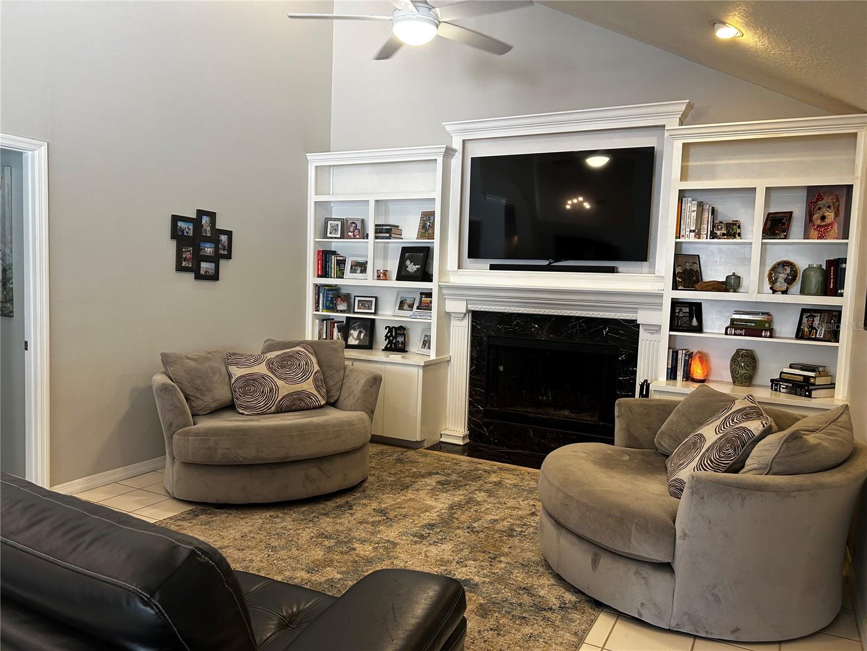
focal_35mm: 26
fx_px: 651
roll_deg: -1.2
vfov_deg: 53.1
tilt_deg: -4.3
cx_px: 434
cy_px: 326
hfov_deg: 67.3
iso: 125
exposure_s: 1/60
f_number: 1.5
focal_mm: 5.7
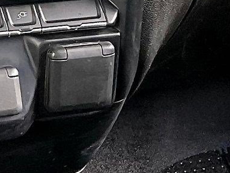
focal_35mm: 121
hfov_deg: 15.7
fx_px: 805
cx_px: -43
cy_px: -157
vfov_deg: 11.3
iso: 64
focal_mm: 3
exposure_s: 1/70
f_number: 1.8
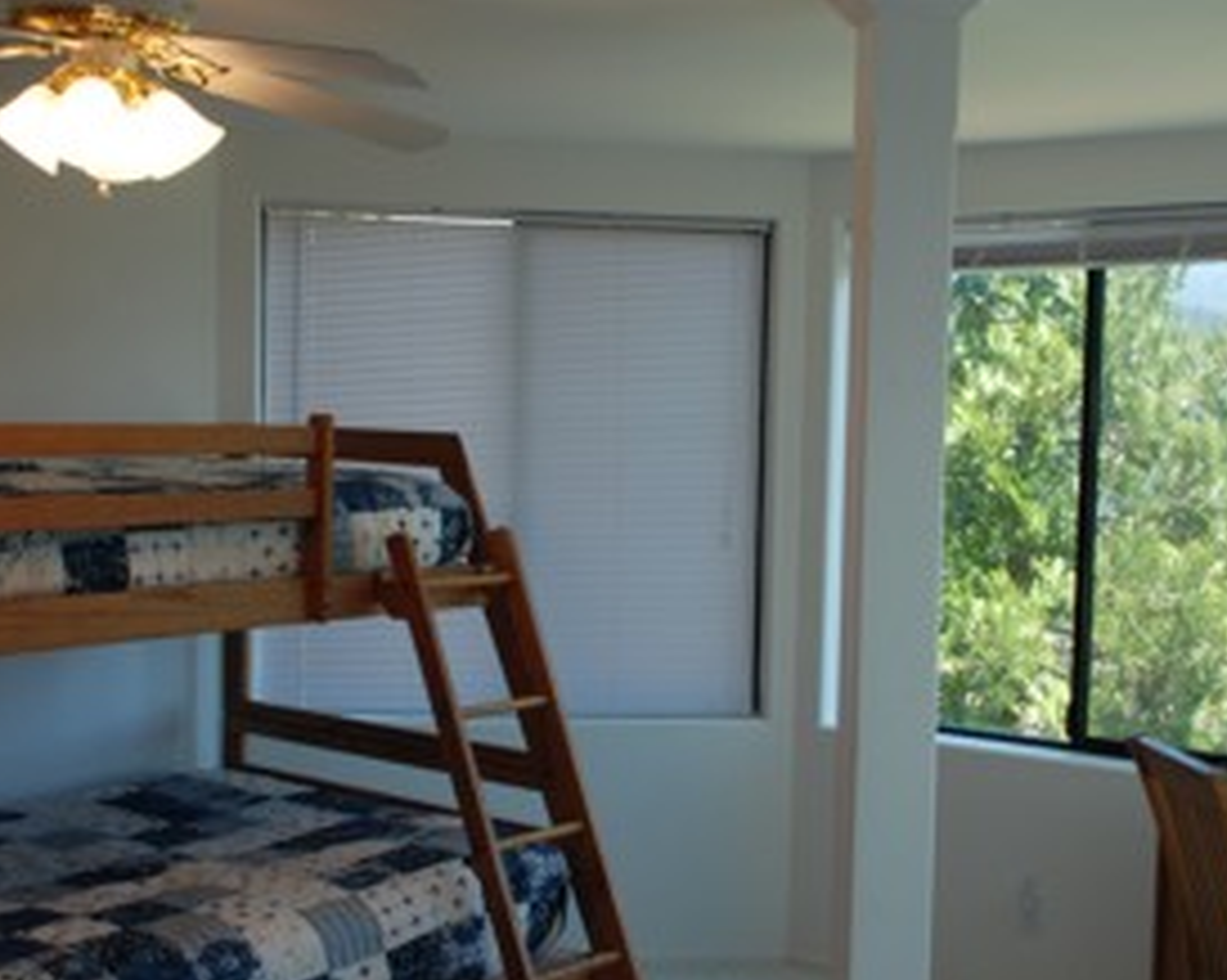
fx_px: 1887
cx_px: 708
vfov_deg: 29.1
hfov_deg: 35.9
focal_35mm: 52
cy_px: 501
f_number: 5
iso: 200
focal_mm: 26
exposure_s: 1/100
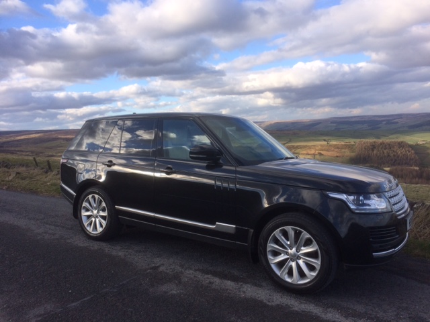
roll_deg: +4.2
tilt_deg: -6.3
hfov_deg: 61.7
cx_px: 215
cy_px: 161
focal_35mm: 29
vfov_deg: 48.2
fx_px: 360
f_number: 2.2
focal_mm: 4.15
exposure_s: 1/912
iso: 32
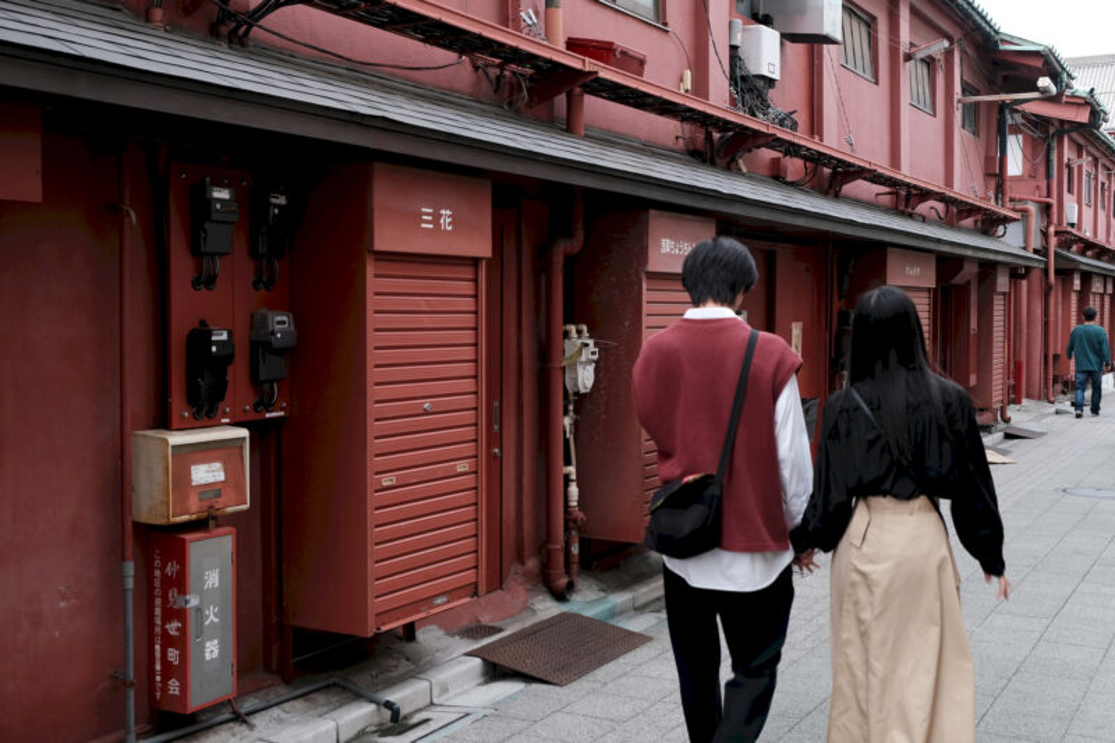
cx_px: 558
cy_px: 372
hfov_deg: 50.7
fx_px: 1177
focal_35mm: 38
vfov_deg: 35.0
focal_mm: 25.4
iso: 200
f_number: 5
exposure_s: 1/60
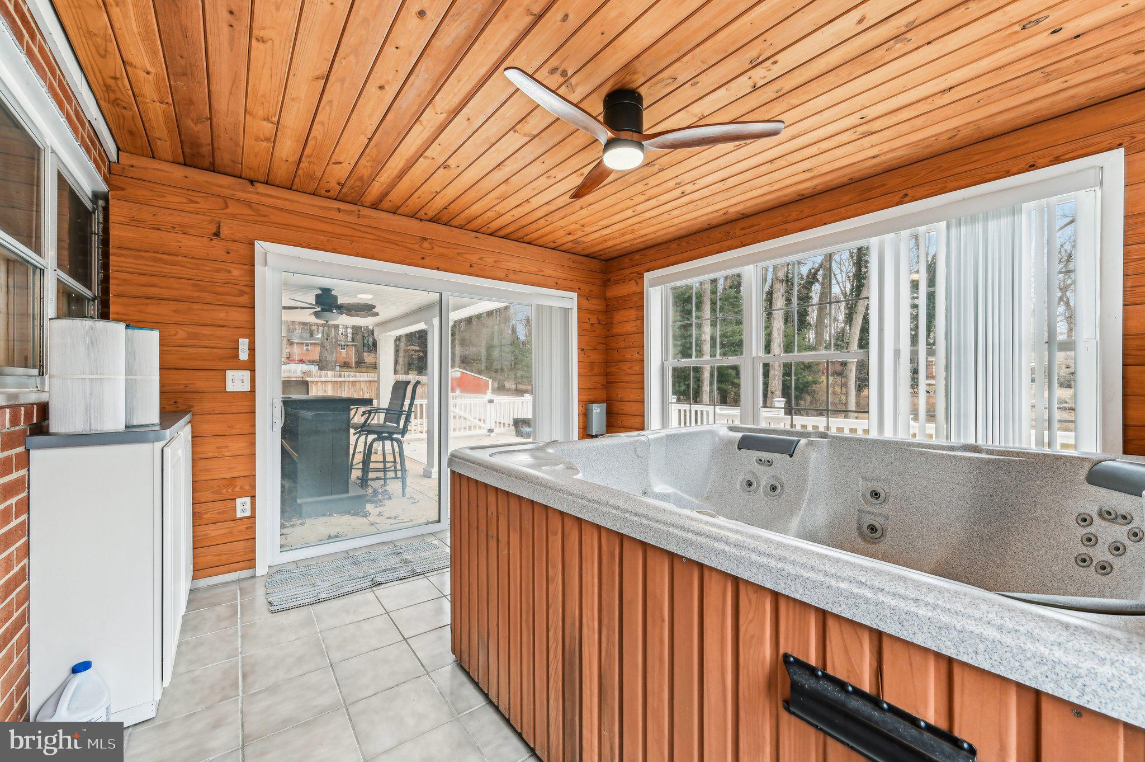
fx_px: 445
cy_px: 381
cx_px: 572
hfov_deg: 104.3
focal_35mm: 14
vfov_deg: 81.1
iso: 100
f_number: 8
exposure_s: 1/15
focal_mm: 14
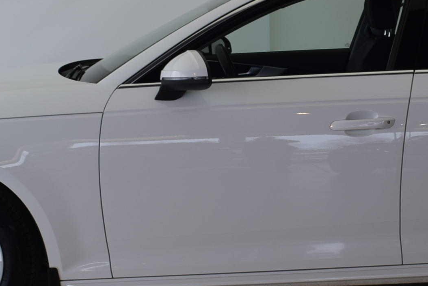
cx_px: 329
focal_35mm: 89
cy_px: 167
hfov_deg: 22.5
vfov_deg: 15.3
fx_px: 1064
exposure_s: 1/125
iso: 200
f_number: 5.6
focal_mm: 21
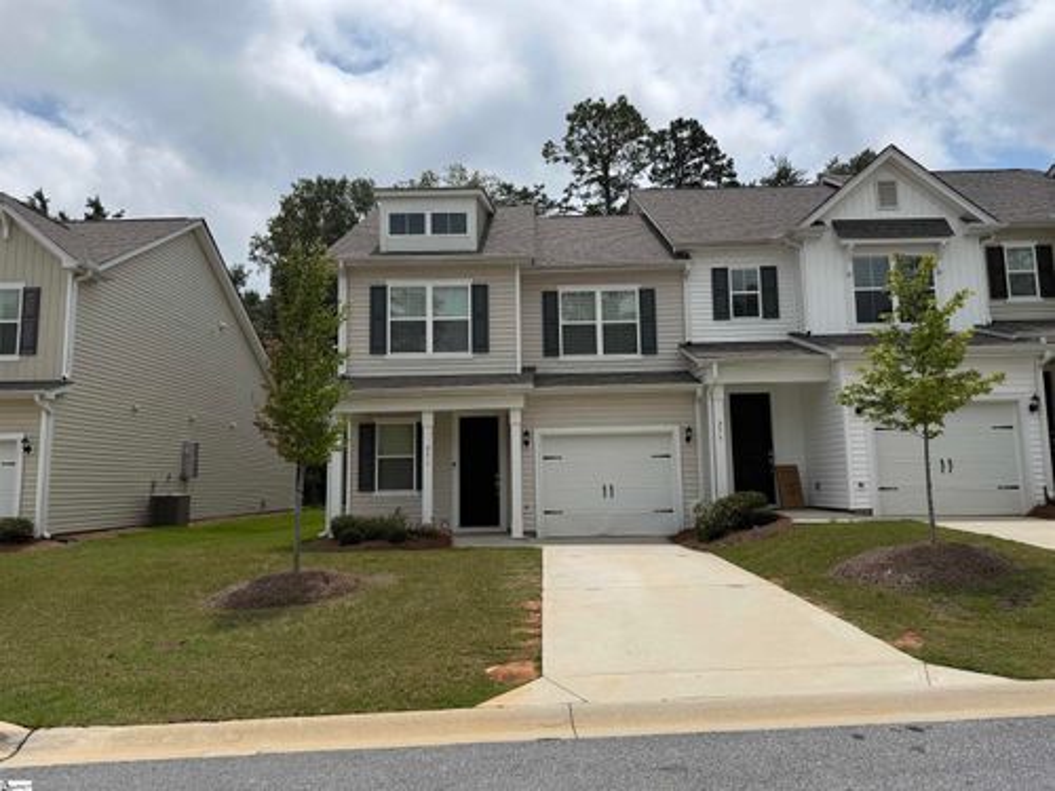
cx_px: 528
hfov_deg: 71.6
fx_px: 731
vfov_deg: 56.8
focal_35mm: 24
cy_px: 396
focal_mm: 6.76
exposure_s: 1/8130
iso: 80
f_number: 1.78
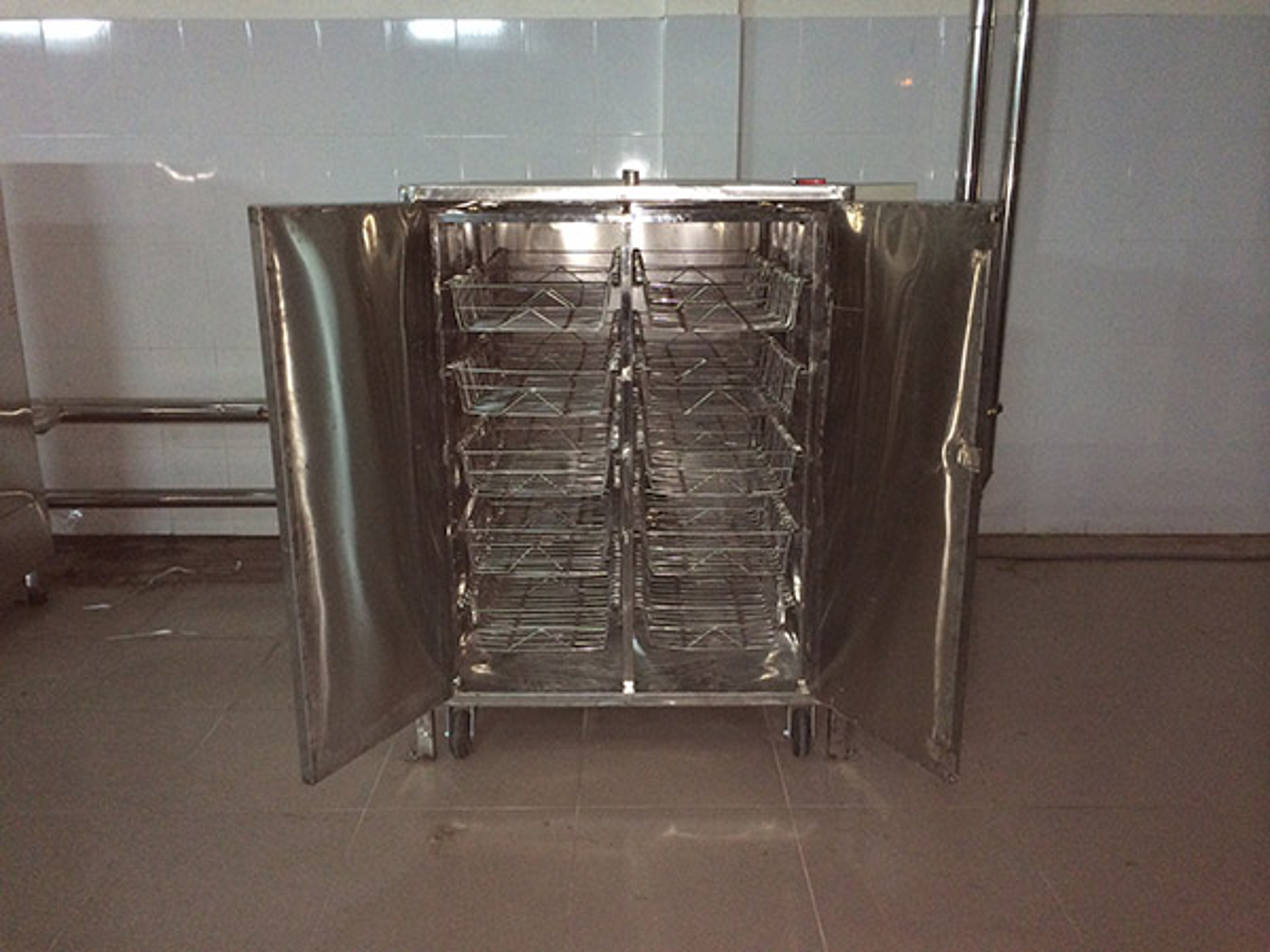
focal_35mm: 30
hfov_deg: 60.0
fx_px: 1101
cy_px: 476
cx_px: 635
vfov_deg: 46.8
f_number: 2.2
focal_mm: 4.12
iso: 250
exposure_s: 1/17
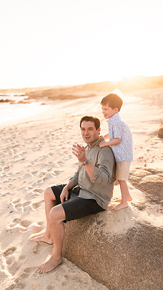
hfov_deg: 31.9
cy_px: 144
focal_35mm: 37
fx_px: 284
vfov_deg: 54.0
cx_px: 94
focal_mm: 35
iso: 100
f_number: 1.8
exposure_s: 1/5000
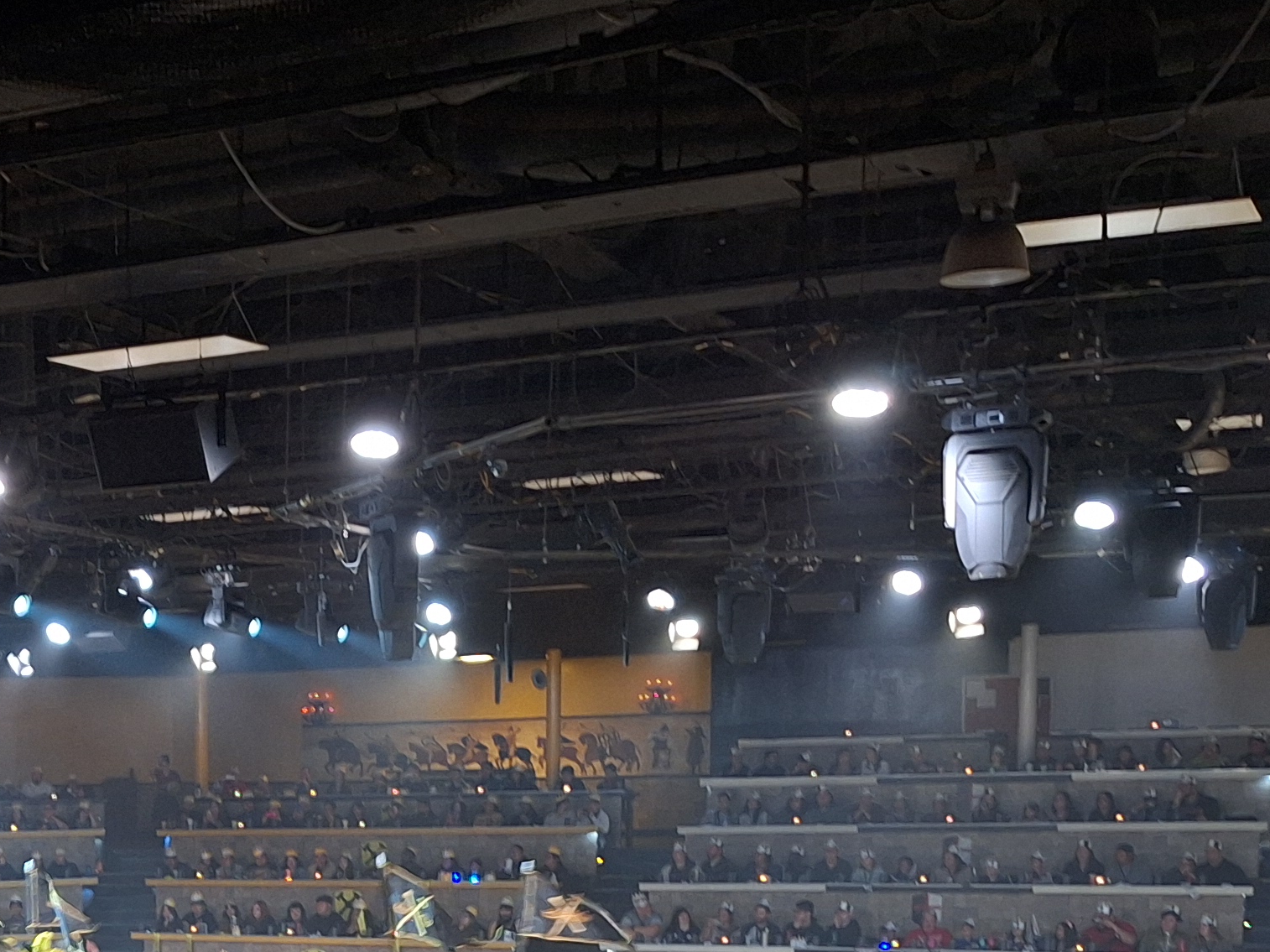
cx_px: 48
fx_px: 2274
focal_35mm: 62
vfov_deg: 22.3
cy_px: 1049
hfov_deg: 29.5
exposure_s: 1/30
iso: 250
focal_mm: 5.54
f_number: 1.8
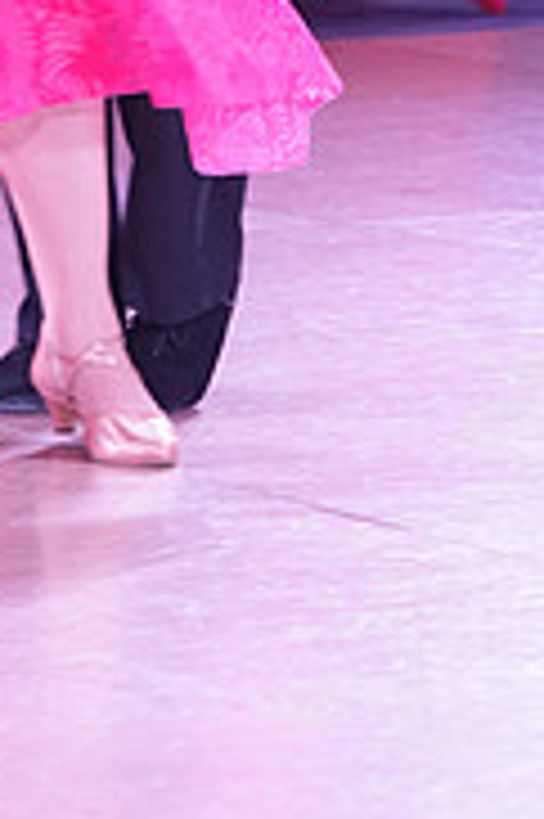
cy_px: -428
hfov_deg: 3.2
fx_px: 9651
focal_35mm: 425
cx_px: -205
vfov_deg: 4.8
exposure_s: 1/200
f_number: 4
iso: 1000
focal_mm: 133
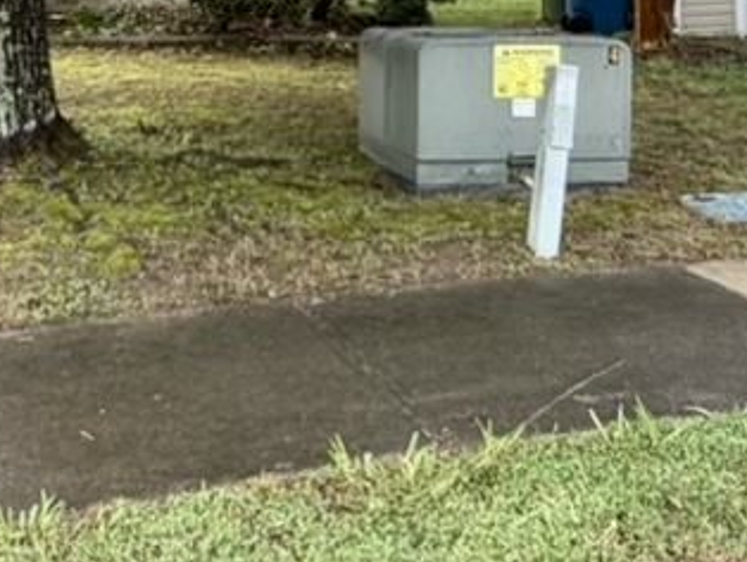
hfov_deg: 32.5
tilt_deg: -5.5
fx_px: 1231
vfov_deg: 24.6
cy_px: 12
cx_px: 117
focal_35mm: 57
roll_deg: +3.4
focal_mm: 2.22
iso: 50
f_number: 2.2
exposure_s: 1/264
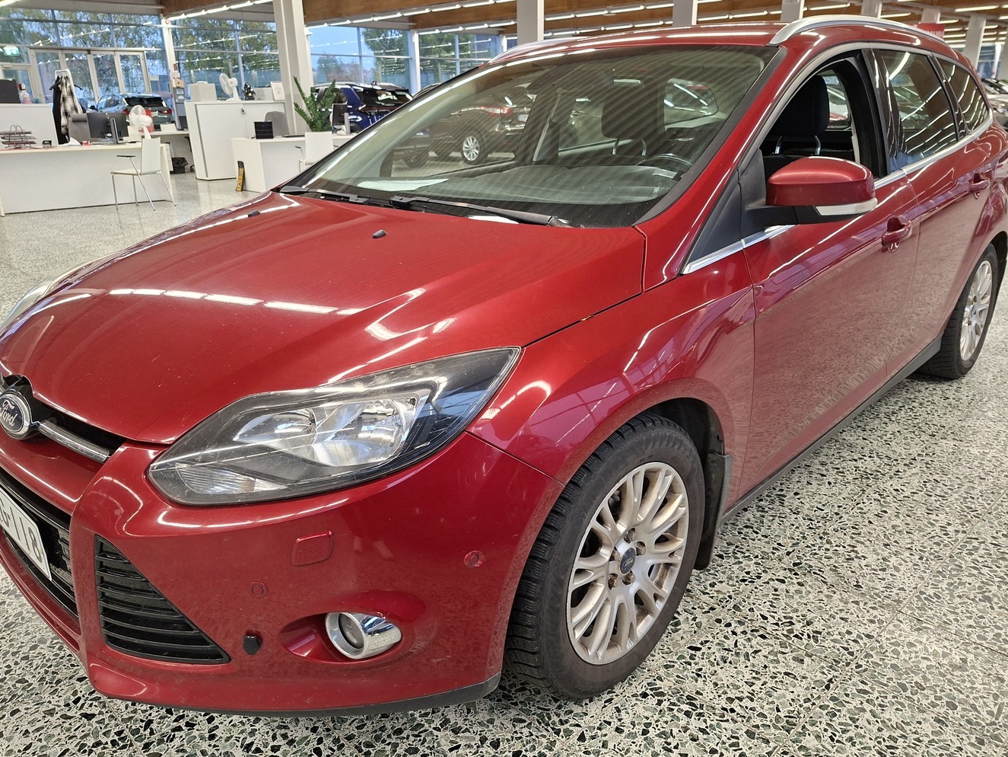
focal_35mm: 25
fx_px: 728
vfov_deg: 54.9
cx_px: 492
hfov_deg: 69.4
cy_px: 382
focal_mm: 5.54
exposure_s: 1/60
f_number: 1.8
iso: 160
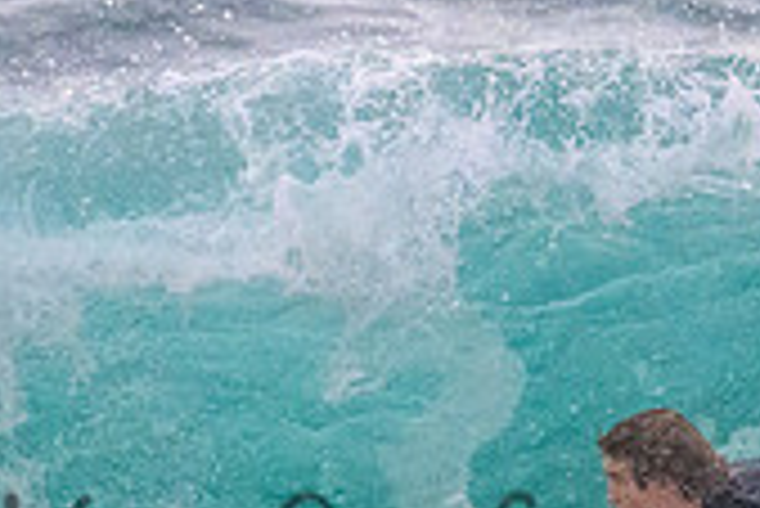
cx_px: 721
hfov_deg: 0.8
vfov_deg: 0.5
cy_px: 305
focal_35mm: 2570
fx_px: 54301
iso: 8000
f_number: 11
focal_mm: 600
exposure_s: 1/2000
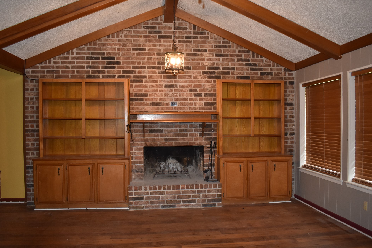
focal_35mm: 28
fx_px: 289
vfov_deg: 46.4
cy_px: 121
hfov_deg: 65.5
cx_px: 184
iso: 800
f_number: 3.5
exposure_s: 1/80
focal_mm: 18
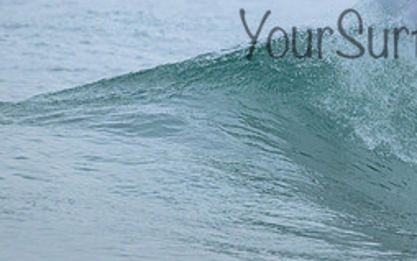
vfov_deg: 0.9
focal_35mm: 1441
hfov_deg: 1.5
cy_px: 21
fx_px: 16384
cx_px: 409
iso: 3200
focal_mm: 620
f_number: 11
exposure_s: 1/1250
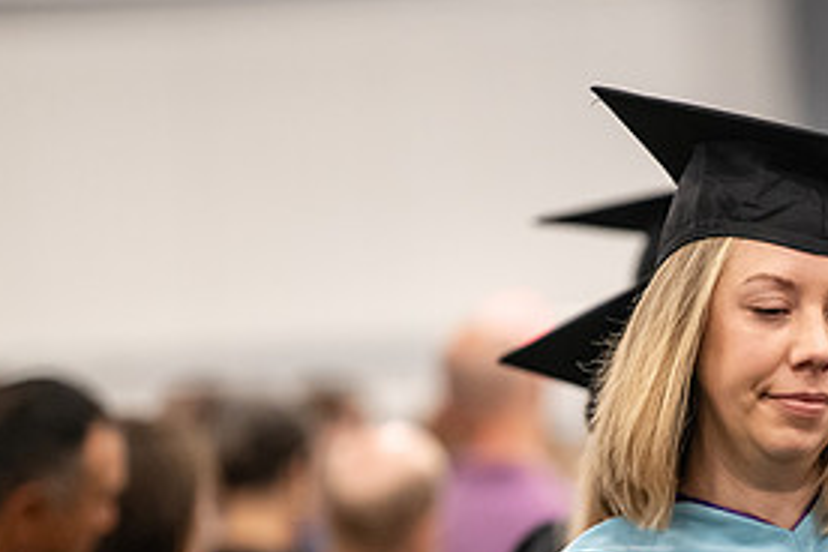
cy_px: 554
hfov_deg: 5.1
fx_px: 9199
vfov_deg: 3.4
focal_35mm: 400
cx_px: 777
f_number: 3.2
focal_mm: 190
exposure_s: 1/200
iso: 3200
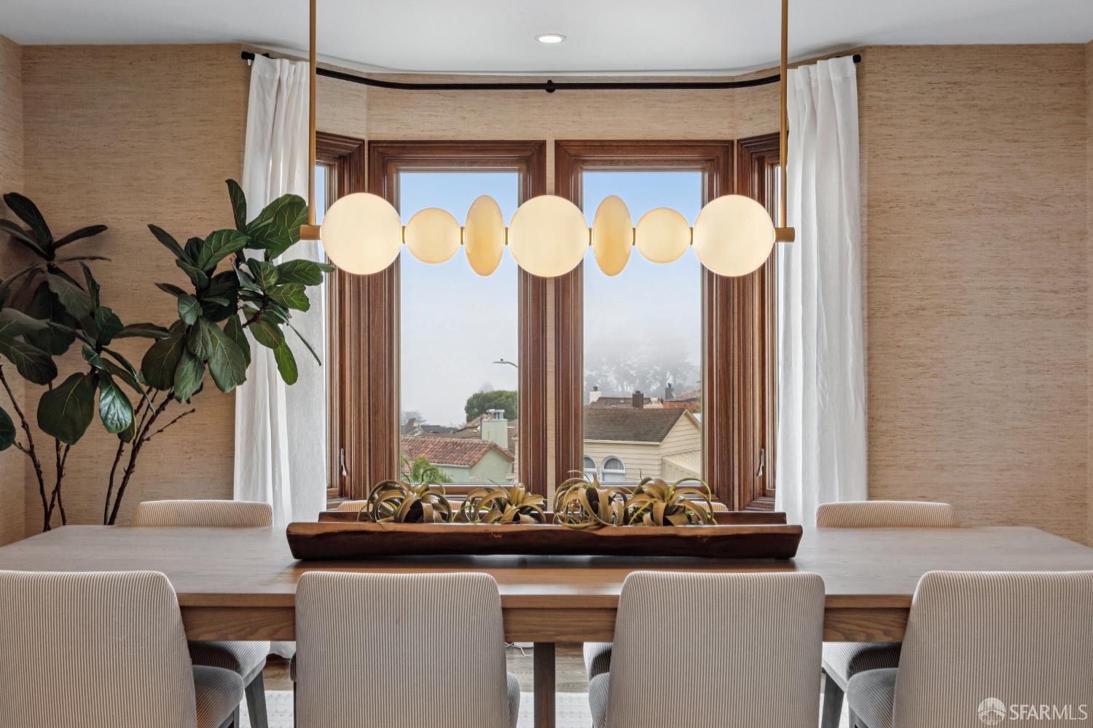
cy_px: 364
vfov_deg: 35.1
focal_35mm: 38
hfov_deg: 50.7
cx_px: 546
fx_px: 1154
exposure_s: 1/40
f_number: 16
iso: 640
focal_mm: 38
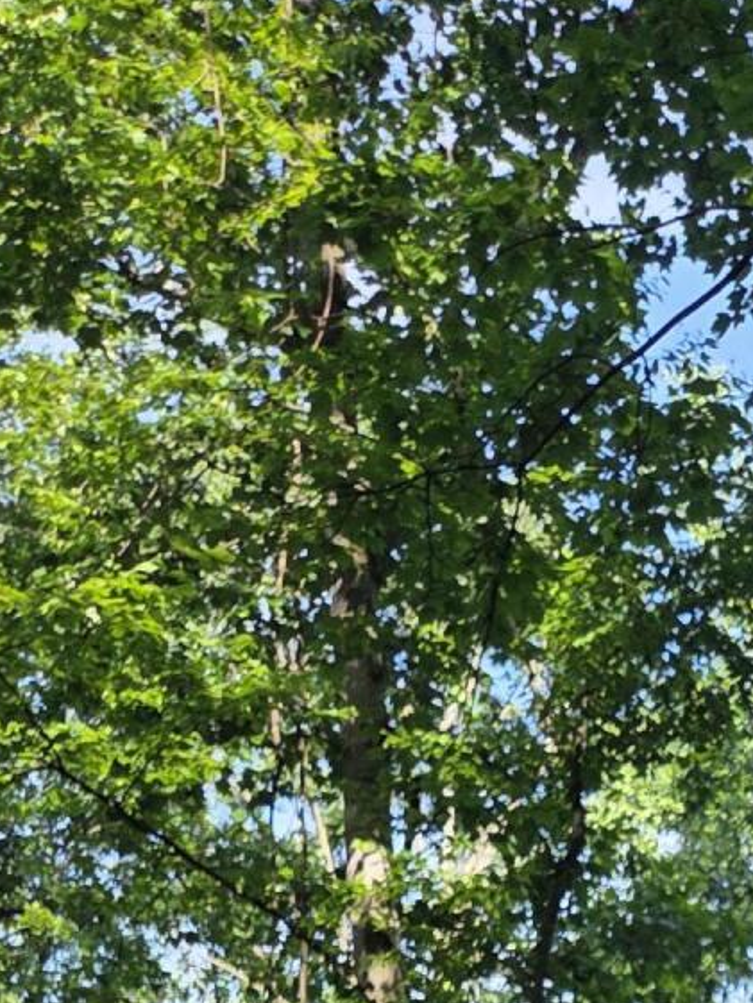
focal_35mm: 82
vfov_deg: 18.8
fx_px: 2377
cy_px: 1775
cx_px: 1012
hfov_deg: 16.8
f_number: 1.8
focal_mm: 5.4
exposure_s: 1/1441
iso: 80
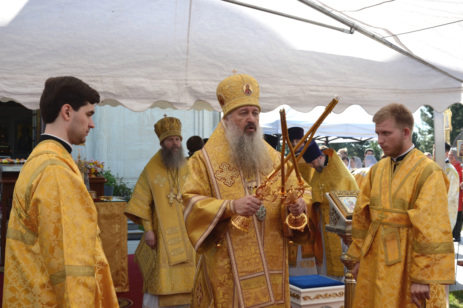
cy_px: 154
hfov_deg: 43.6
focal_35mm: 45
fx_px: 579
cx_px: 232
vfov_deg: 29.9
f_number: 8
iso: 180
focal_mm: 30
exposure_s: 1/250
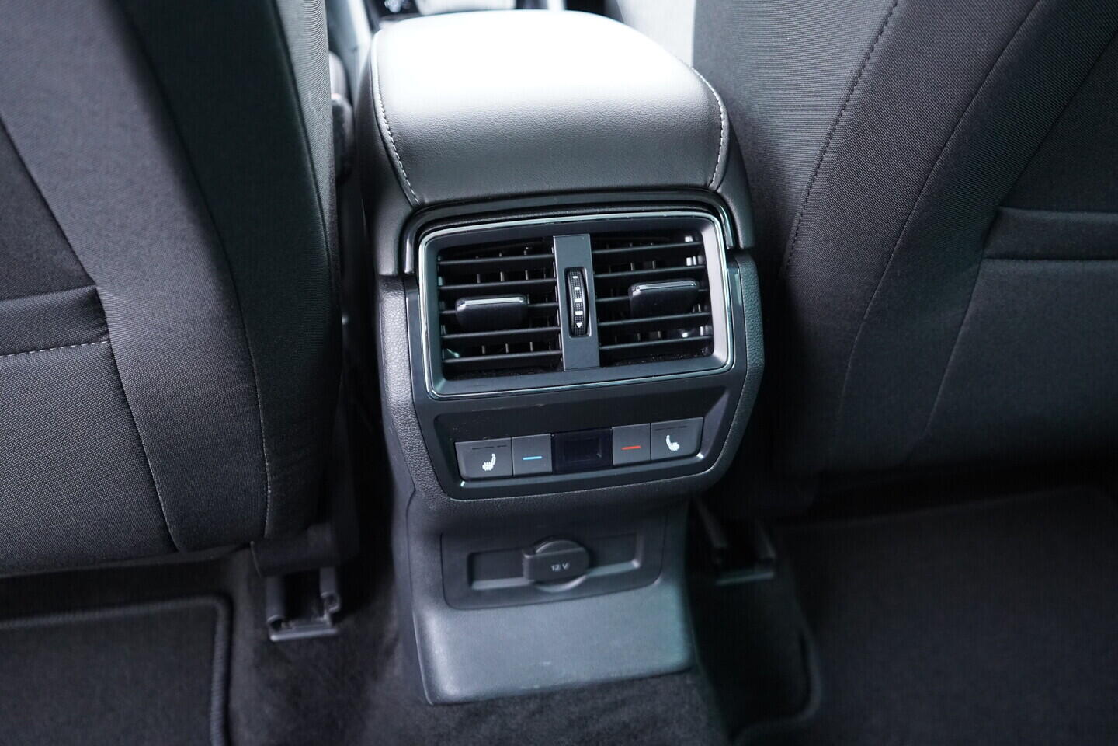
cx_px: 559
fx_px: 1118
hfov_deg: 53.1
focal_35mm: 36
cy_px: 373
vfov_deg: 36.9
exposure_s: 1/40
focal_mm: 24
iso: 2000
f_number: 2.8
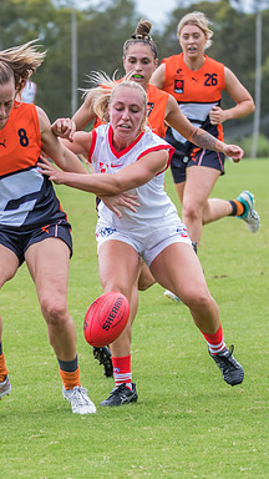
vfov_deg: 7.0
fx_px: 3931
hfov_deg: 3.9
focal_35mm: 310
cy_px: 307
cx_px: 141
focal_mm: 150
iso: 800
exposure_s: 1/1600
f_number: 5.6
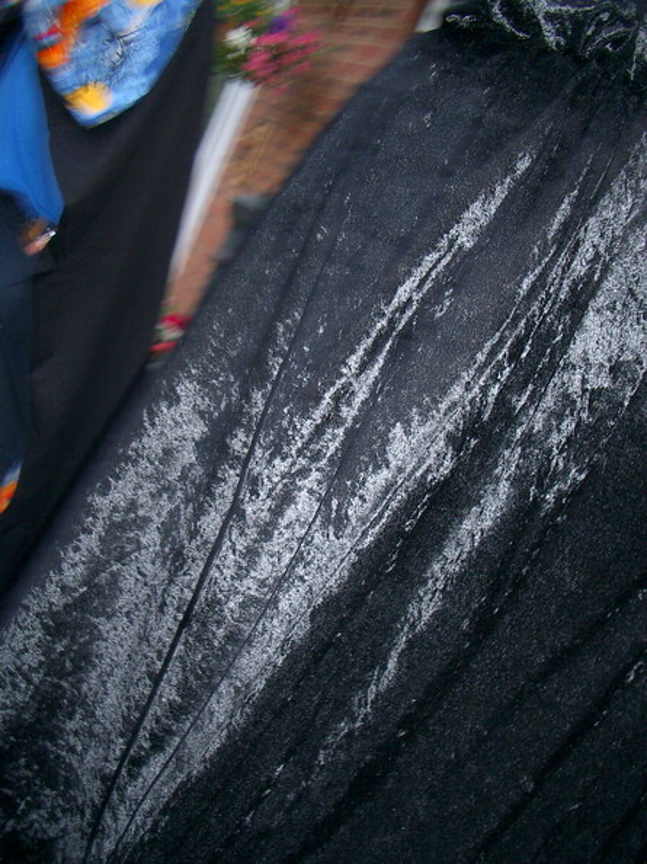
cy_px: 432
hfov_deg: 40.7
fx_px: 873
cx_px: 324
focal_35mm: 35
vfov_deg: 52.6
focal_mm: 5.8
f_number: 2.6
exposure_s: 1/40
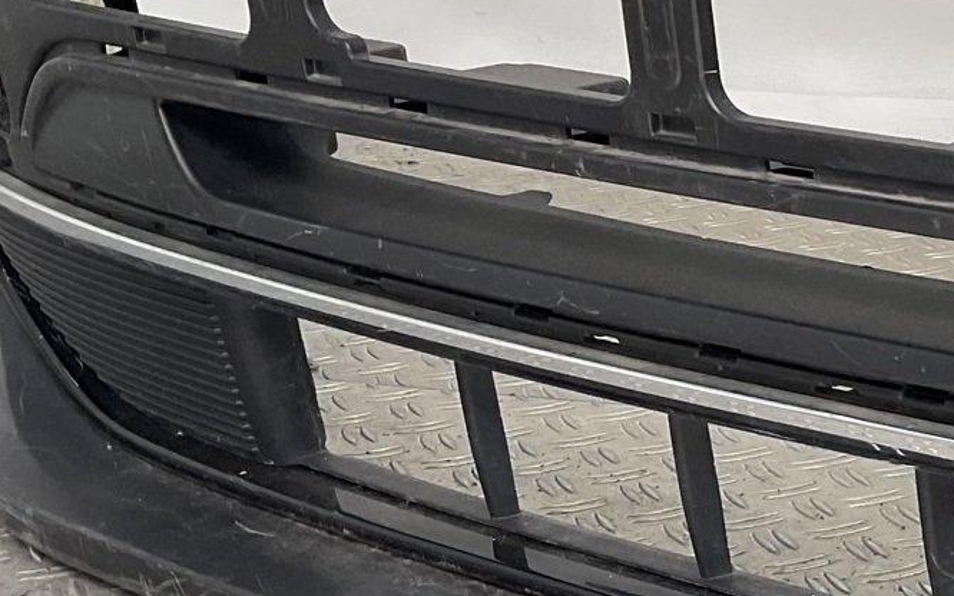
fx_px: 2418
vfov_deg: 14.0
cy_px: 262
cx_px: 1328
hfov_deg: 20.0
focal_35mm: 93
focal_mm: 3
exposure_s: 1/124
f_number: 1.8
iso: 16
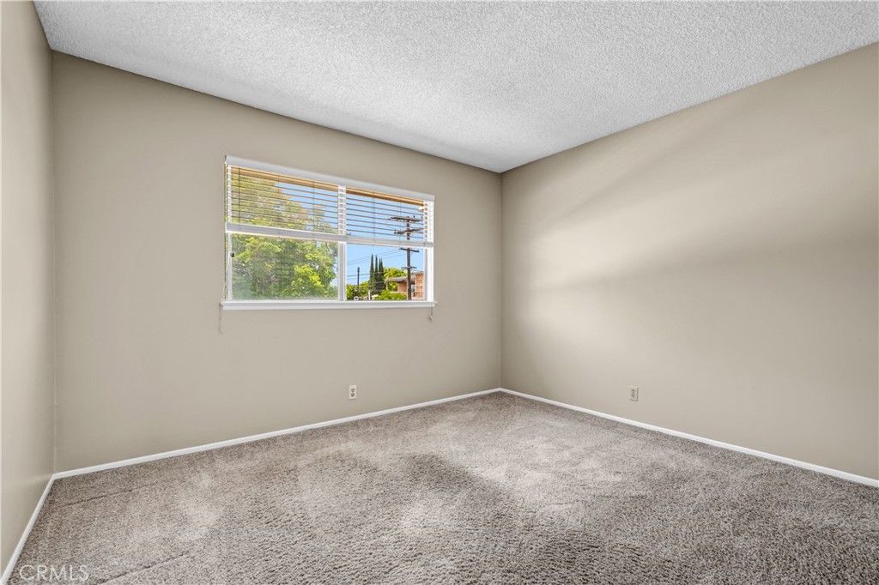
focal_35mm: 15
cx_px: 440
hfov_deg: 100.4
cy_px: 292
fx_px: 366
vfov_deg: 77.3
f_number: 9
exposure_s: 1/15
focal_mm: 10
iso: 400
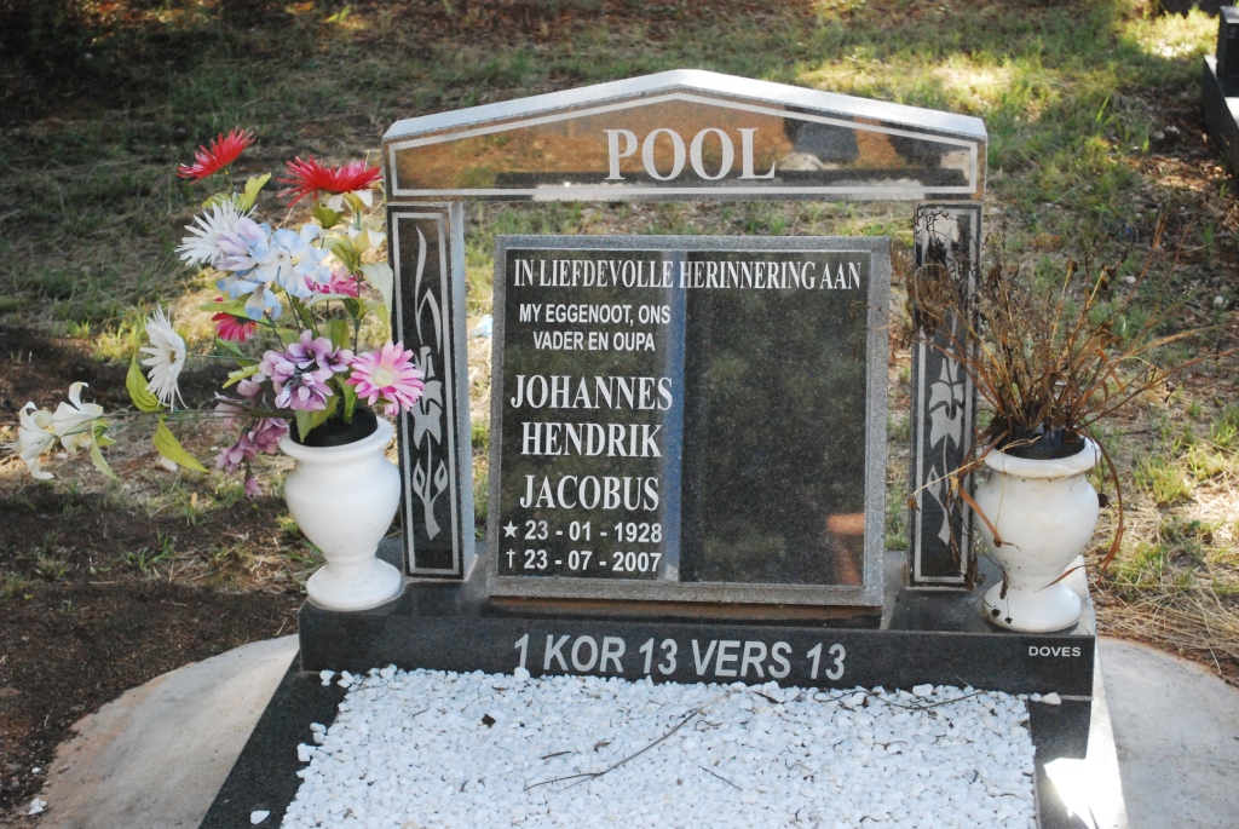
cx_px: 620
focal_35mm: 63
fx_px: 2170
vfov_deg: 21.6
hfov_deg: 31.9
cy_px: 414
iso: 1600
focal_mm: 42
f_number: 5.3
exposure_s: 1/1250
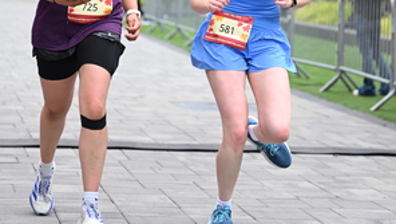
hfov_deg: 15.1
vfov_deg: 8.4
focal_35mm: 142
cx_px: 220
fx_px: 1492
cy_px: -97
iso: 640
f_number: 2.8
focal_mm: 73
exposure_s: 1/2000
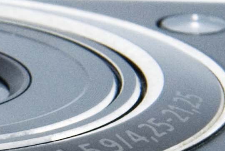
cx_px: -397
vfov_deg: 1.2
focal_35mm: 1130
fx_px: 7065
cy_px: 239
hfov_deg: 1.8
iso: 400
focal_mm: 105
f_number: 16
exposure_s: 1/125
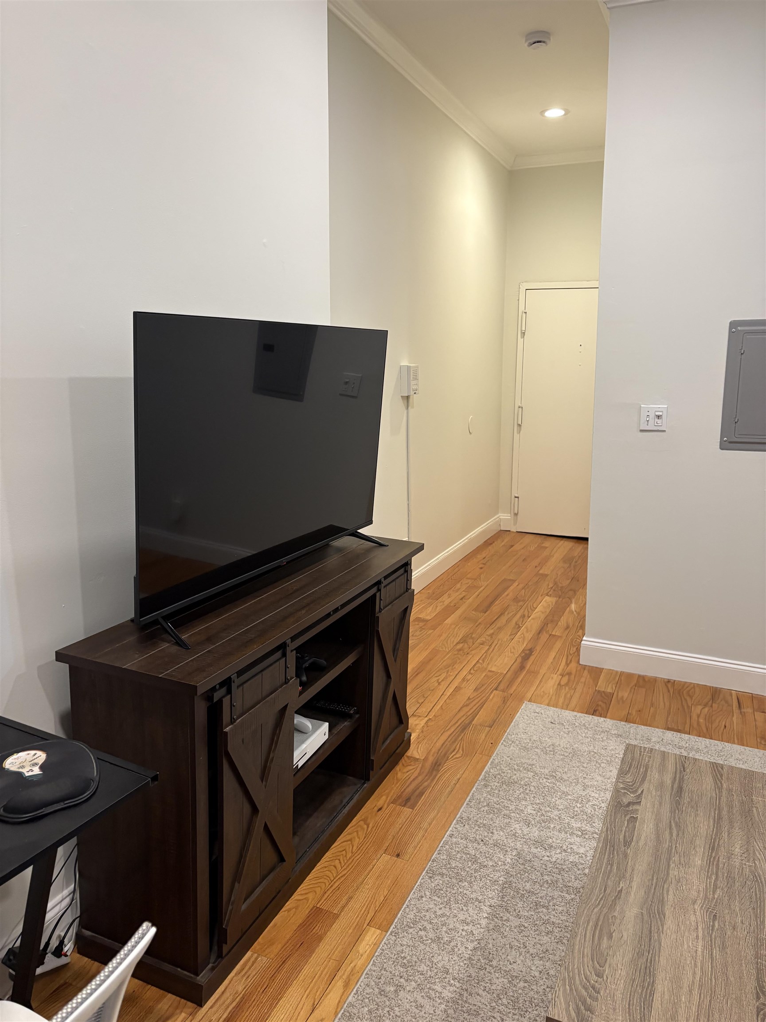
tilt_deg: -9.9
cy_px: 511
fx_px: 767
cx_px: 383
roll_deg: +0.8
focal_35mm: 26
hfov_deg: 53.1
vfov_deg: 67.3
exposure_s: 1/60
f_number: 1.6
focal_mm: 5.96
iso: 200
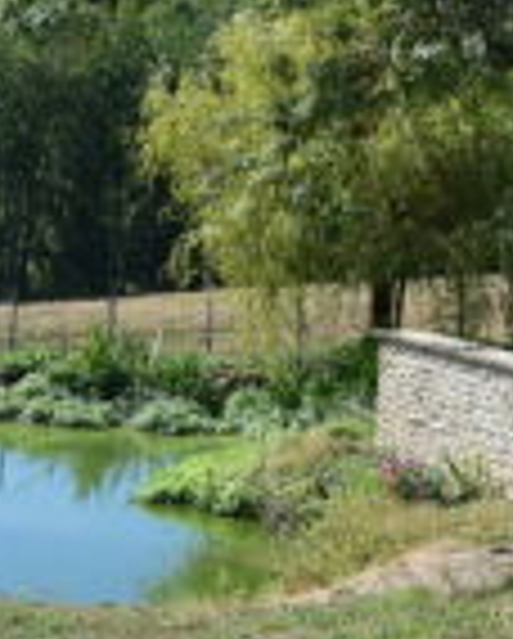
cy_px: 97
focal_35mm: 111
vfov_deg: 17.1
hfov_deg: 13.5
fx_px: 2102
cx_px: 630
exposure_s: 1/320
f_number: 10
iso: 400
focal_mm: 28
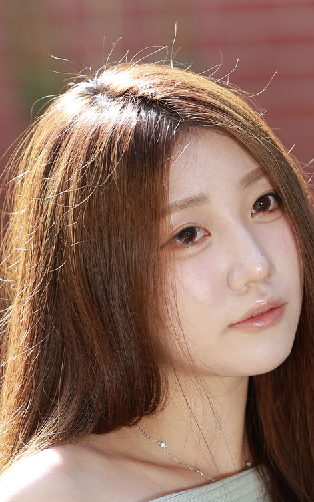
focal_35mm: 394
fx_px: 5397
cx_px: 209
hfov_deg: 3.3
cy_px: 493
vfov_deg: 5.3
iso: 125
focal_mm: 163
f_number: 2.8
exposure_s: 1/250
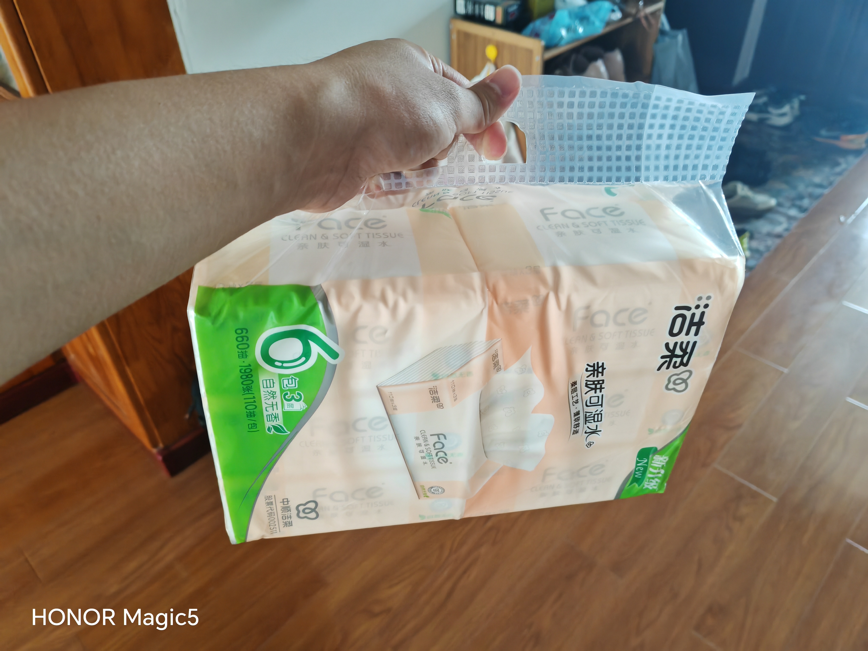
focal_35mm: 27
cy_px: 326
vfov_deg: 51.4
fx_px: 677
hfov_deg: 65.3
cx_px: 434
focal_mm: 5.52
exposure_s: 1/49
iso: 1250
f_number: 1.9
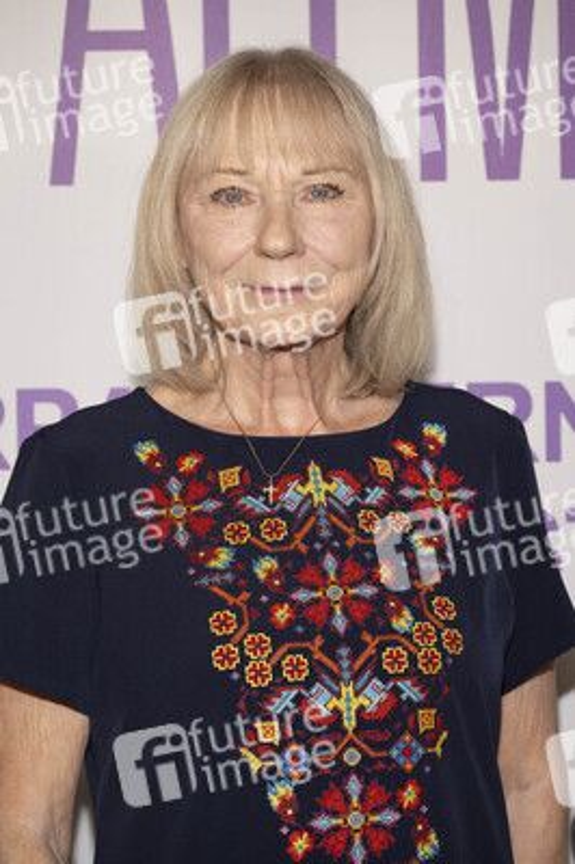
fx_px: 2880
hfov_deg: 11.4
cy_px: 432
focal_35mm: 120
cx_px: 288
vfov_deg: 17.1
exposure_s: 1/200
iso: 800
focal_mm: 120
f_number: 6.3
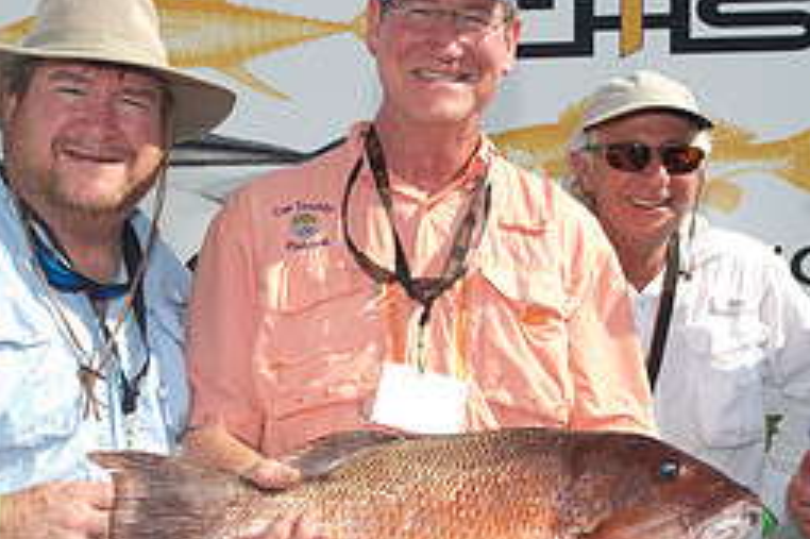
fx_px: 1439
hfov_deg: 31.3
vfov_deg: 21.1
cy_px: 351
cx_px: 513
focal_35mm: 64
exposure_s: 1/320
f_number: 7.1
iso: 125
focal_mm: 28
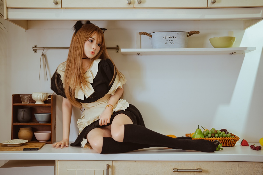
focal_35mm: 50
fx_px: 365
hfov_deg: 39.6
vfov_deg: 27.0
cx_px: 132
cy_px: 88
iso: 200
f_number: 1.4
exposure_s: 1/125
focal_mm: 50
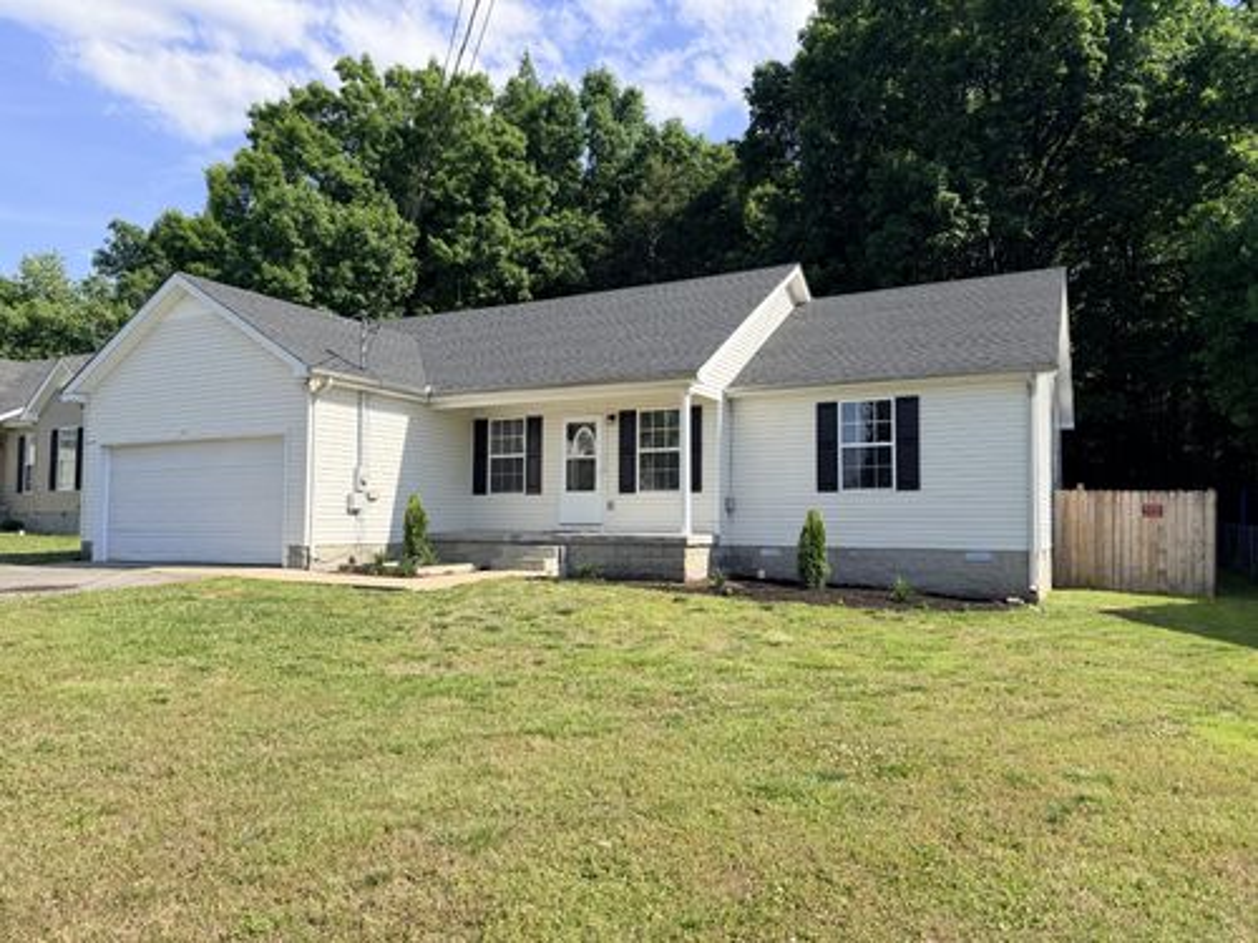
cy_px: 472
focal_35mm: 24
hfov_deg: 71.6
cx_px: 629
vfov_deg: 56.8
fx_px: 872
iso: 80
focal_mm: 6.76
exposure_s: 1/3145
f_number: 1.78
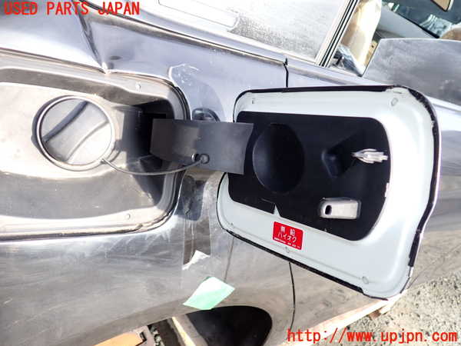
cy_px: 173
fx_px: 400
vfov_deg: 46.8
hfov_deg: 60.0
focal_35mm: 30
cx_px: 230
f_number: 2.3
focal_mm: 5.4
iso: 100
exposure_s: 1/160
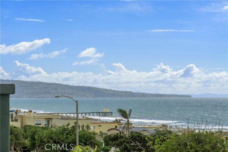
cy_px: 76
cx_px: 114
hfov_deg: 20.4
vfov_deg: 13.7
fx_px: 633
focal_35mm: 100
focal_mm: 100
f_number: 8
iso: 125
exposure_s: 1/4000
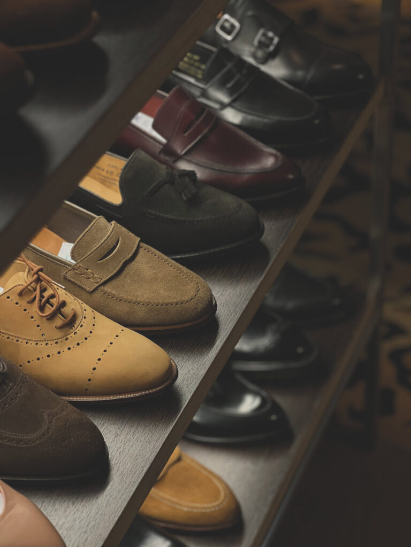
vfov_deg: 25.3
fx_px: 1219
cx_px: 206
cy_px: 274
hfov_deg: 19.1
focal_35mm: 77
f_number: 2.8
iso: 125
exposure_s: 1/50
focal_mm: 9
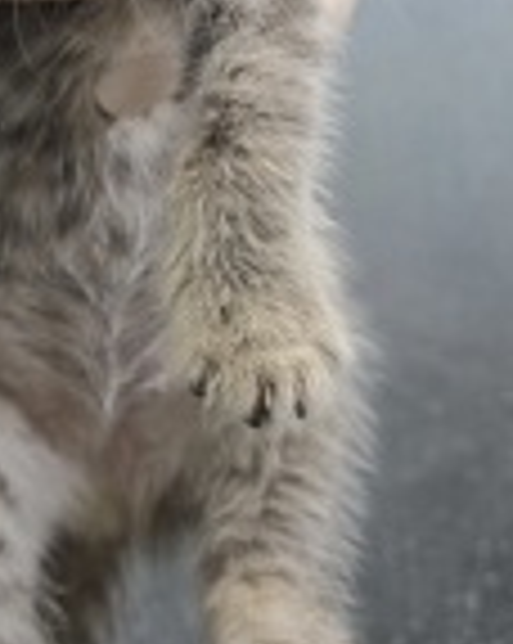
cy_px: 41
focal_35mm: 66
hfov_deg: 22.4
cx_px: 20
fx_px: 1255
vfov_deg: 27.5
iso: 64
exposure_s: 1/120
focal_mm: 5.4
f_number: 1.8
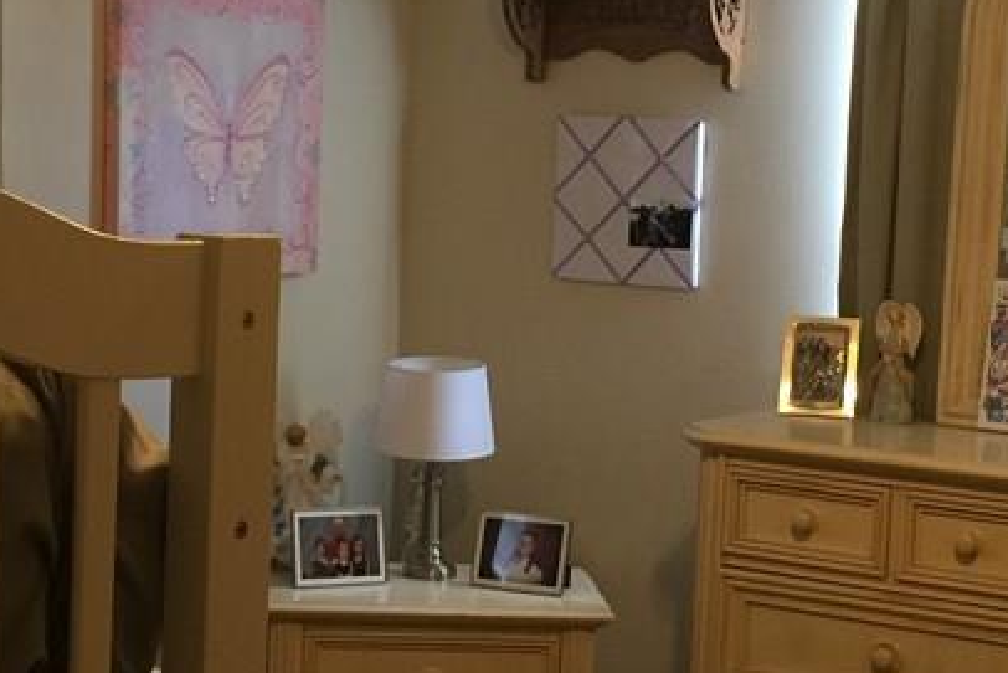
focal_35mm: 76
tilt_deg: -5.2
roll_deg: -3.0
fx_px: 2129
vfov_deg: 18.0
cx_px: 541
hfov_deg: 26.6
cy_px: 343
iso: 125
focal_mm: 4.15
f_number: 2.2
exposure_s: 1/8
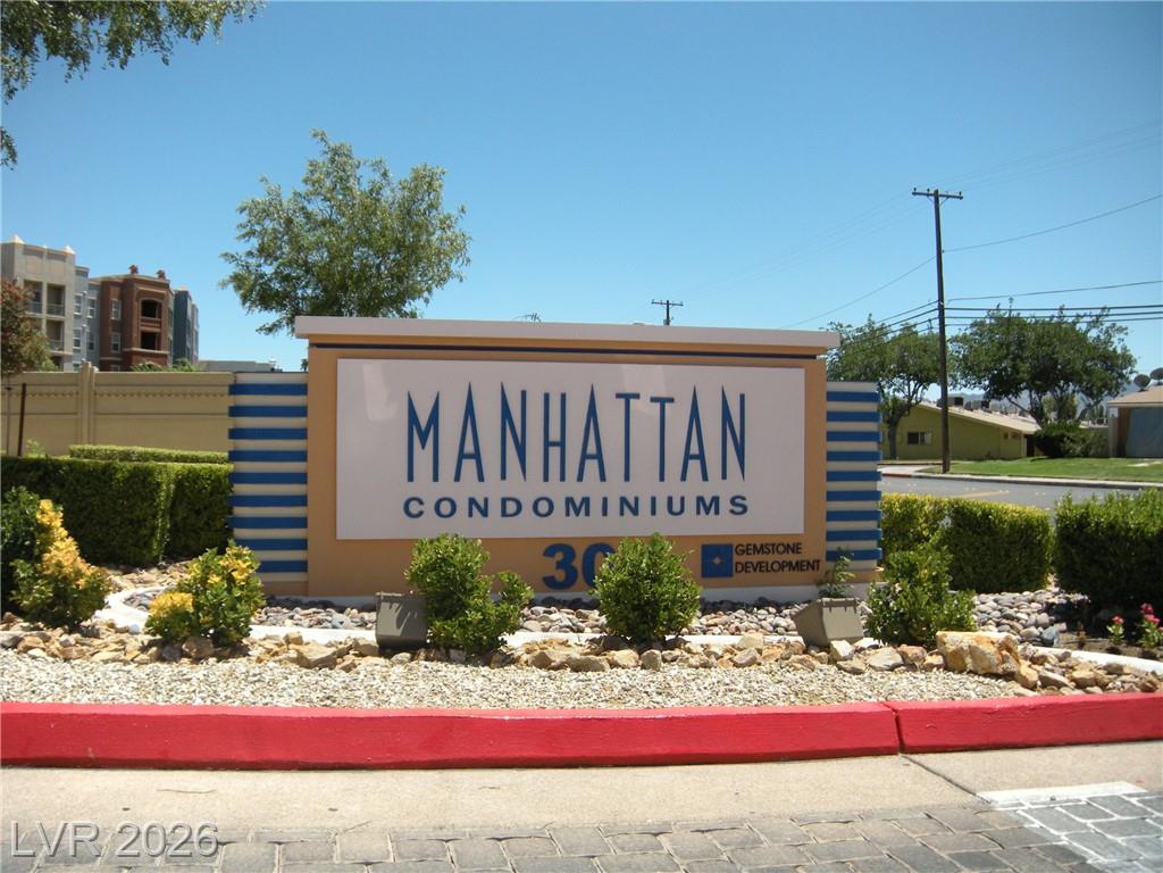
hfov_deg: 52.6
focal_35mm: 35
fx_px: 1176
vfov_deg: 40.7
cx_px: 582
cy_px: 436
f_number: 3.8
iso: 89
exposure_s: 1/730
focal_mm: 5.9
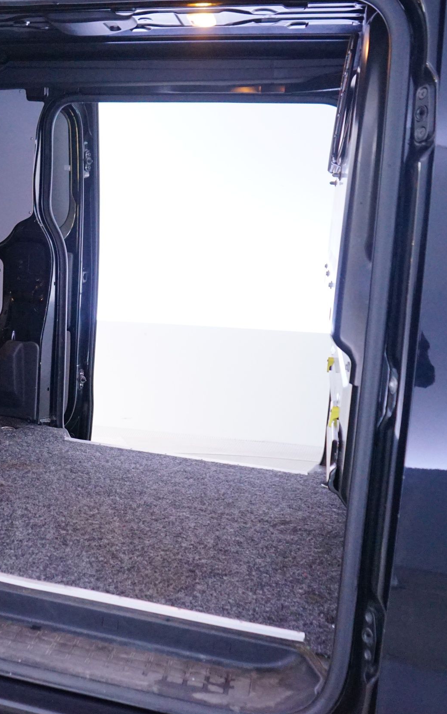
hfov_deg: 28.4
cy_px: 357
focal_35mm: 43
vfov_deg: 46.2
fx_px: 838
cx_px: 25
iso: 3200
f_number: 3.5
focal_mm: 28
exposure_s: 1/50
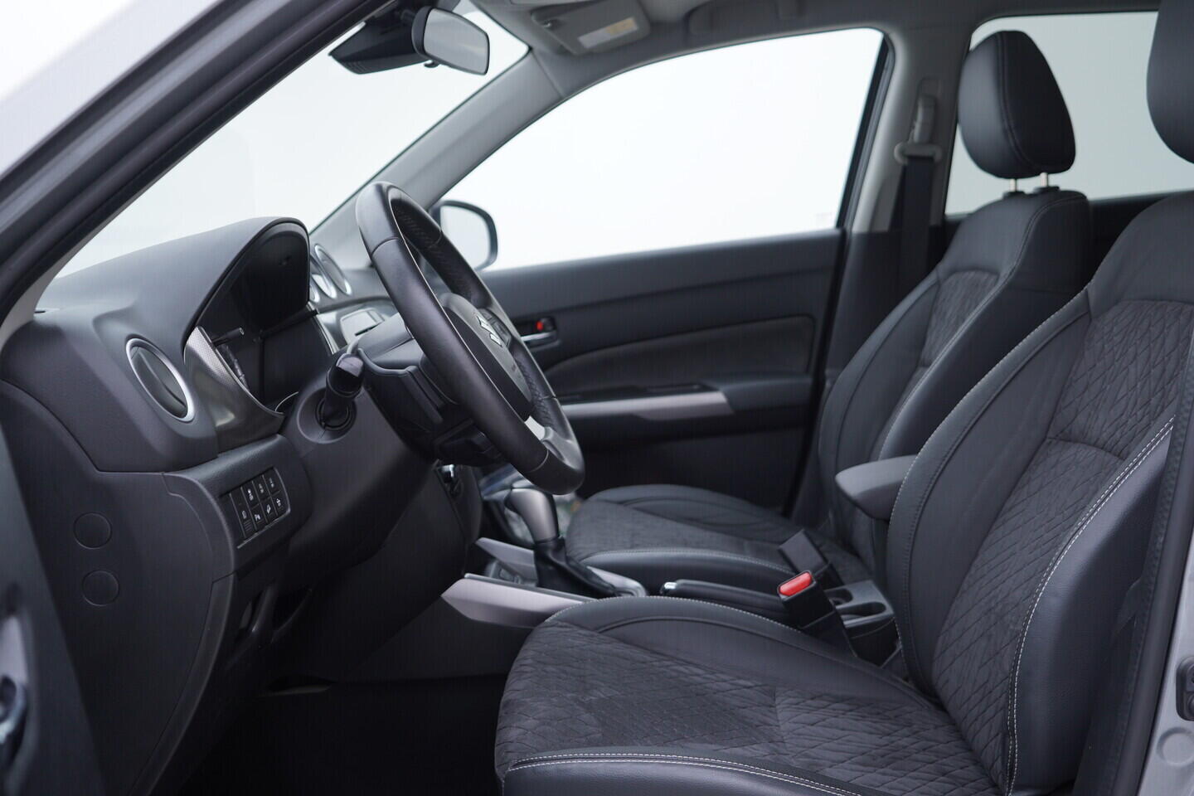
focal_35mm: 36
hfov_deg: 53.1
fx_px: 1194
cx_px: 597
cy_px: 398
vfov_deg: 36.9
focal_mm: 24
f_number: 3.2
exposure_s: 1/50
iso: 125
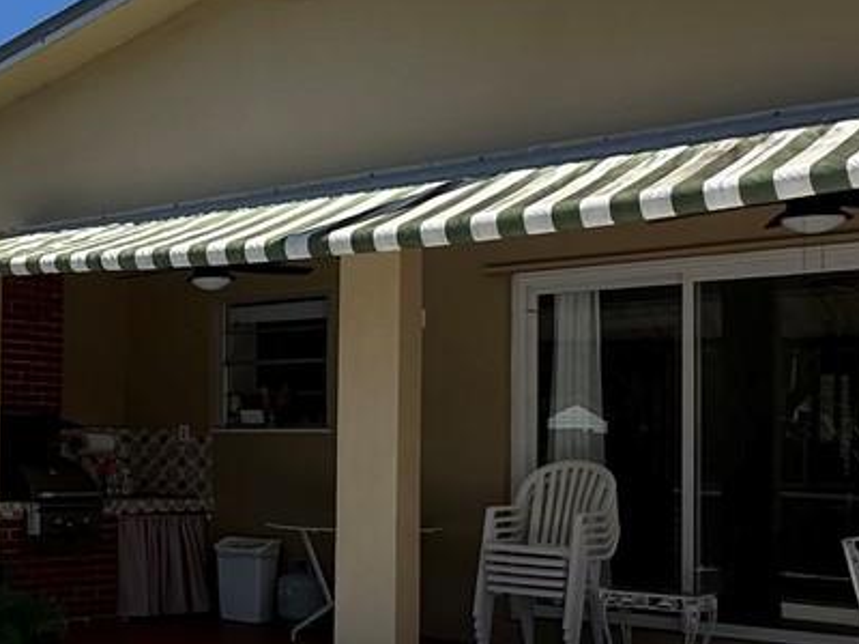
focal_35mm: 56
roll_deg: -0.1
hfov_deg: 29.7
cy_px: 423
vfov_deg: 26.0
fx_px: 1390
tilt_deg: +1.1
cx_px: -159
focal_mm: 2.22
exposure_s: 1/1531
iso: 40
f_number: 2.2
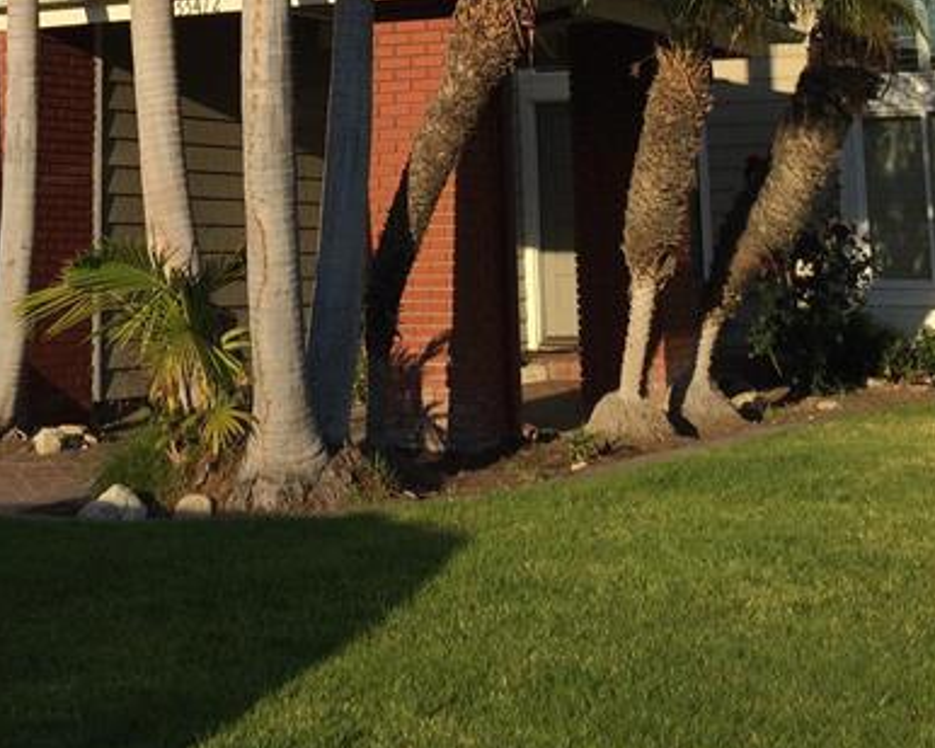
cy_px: -119
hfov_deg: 25.1
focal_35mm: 75
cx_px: 245
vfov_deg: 19.4
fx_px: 2076
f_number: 2.2
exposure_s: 1/2160
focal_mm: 4.15
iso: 32
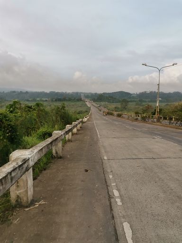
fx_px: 182
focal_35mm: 26
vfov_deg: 67.3
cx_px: 91
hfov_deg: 53.1
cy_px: 122
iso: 80
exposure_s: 1/120
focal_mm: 4.75
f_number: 1.8
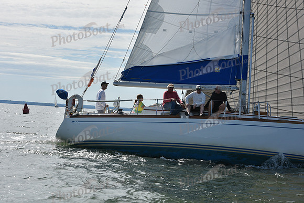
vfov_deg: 19.5
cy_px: 102
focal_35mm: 70
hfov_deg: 28.8
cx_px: 152
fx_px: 591
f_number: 11
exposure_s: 1/1000
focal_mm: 70
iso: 320
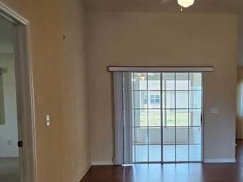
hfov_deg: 39.6
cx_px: 173
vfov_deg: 30.6
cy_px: 128
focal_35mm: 47
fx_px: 330
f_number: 1.8
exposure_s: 1/120
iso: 160
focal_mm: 5.4
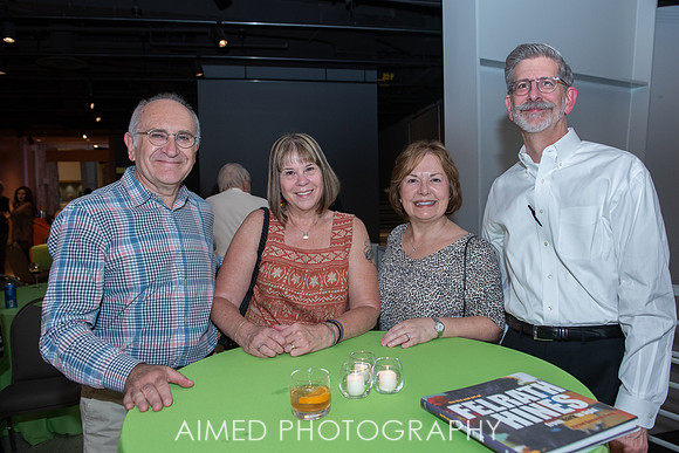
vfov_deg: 45.3
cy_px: 214
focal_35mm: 29
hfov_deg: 63.9
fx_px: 543
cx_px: 376
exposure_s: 1/200
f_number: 4
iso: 1000
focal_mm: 26
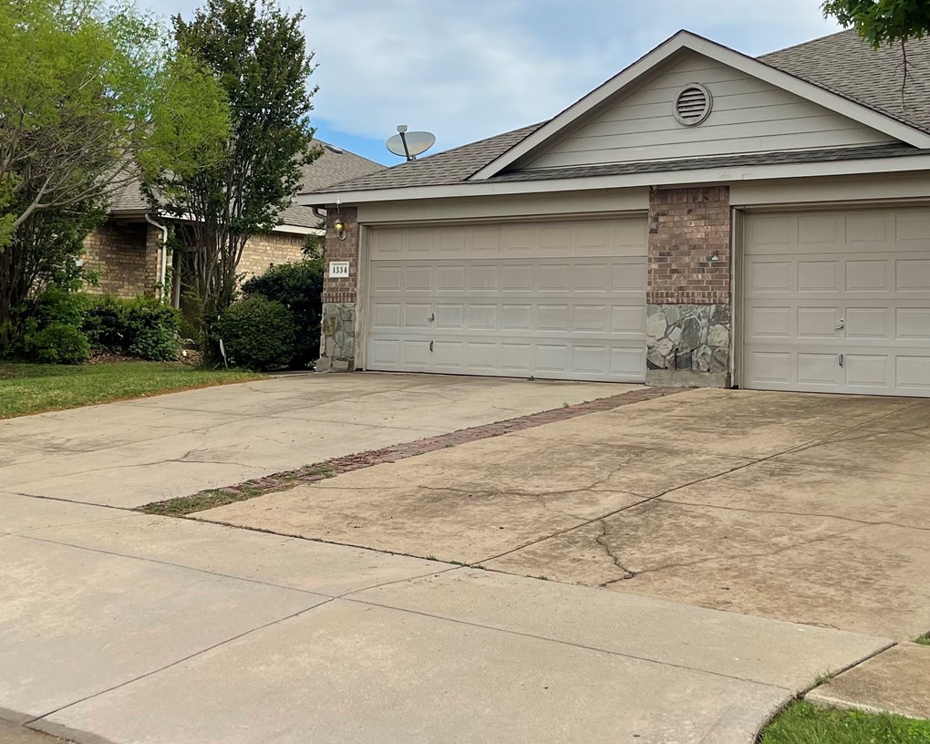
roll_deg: -0.3
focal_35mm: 49
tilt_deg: +4.0
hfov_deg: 38.0
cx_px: 470
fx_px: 1349
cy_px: 215
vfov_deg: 30.5
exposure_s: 1/3663
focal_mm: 5.1
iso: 32
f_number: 1.6
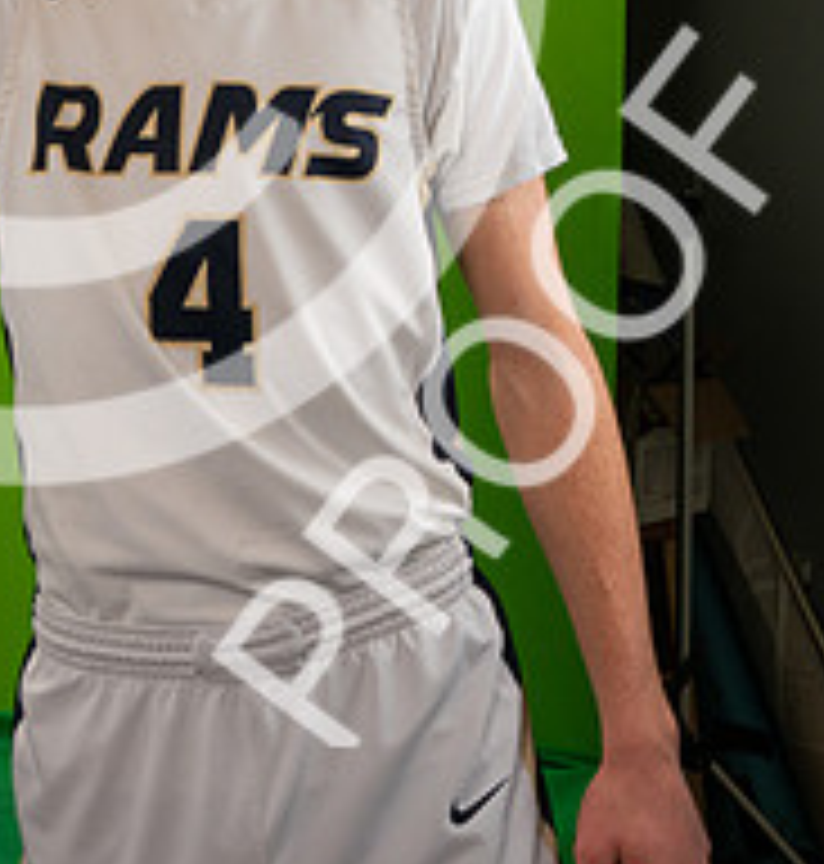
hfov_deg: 21.3
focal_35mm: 77
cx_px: 17
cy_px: -4
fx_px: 2125
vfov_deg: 22.1
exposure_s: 1/60
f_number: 20
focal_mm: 24
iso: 800
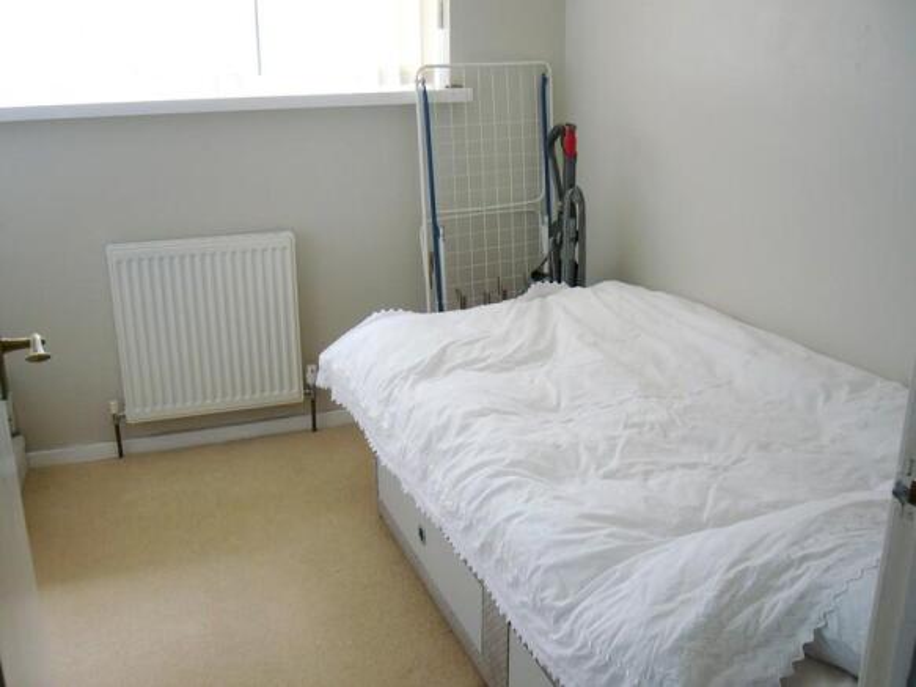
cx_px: 458
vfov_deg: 40.7
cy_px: 344
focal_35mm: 35
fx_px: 926
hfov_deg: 52.6
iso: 100
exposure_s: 1/40
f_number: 2.8
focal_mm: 5.8
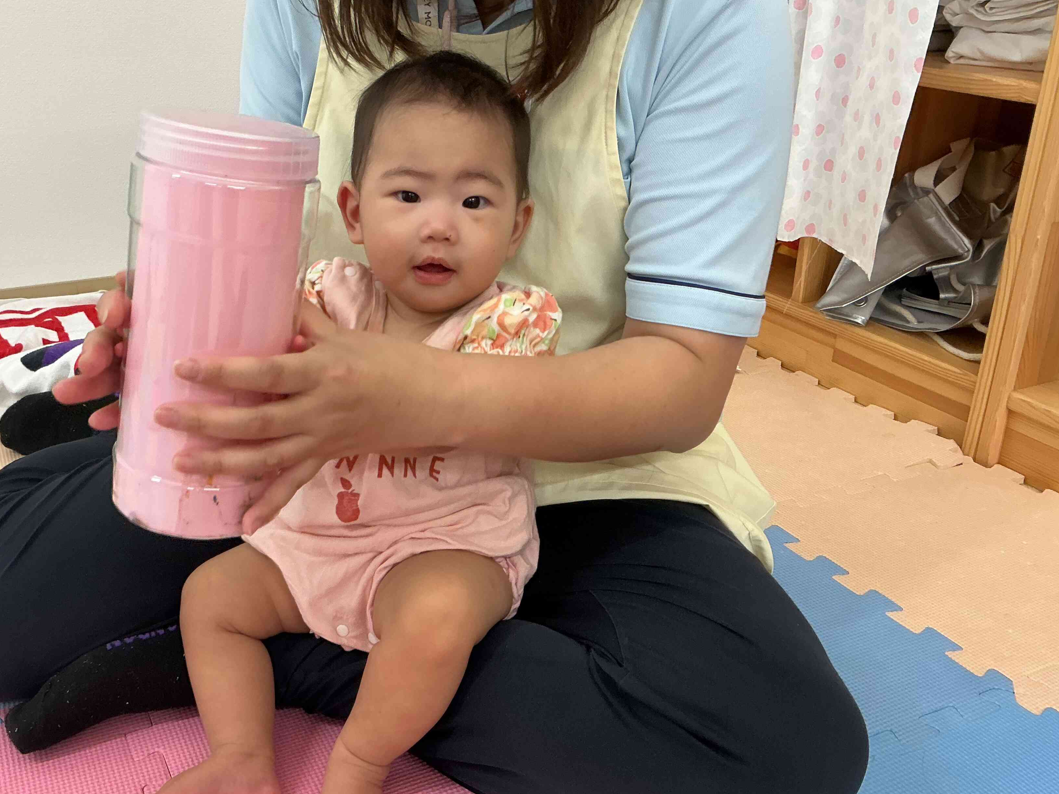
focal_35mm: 36
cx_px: 448
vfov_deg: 39.6
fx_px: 1101
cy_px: 434
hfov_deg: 51.2
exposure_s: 1/60
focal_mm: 3
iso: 50
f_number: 1.8
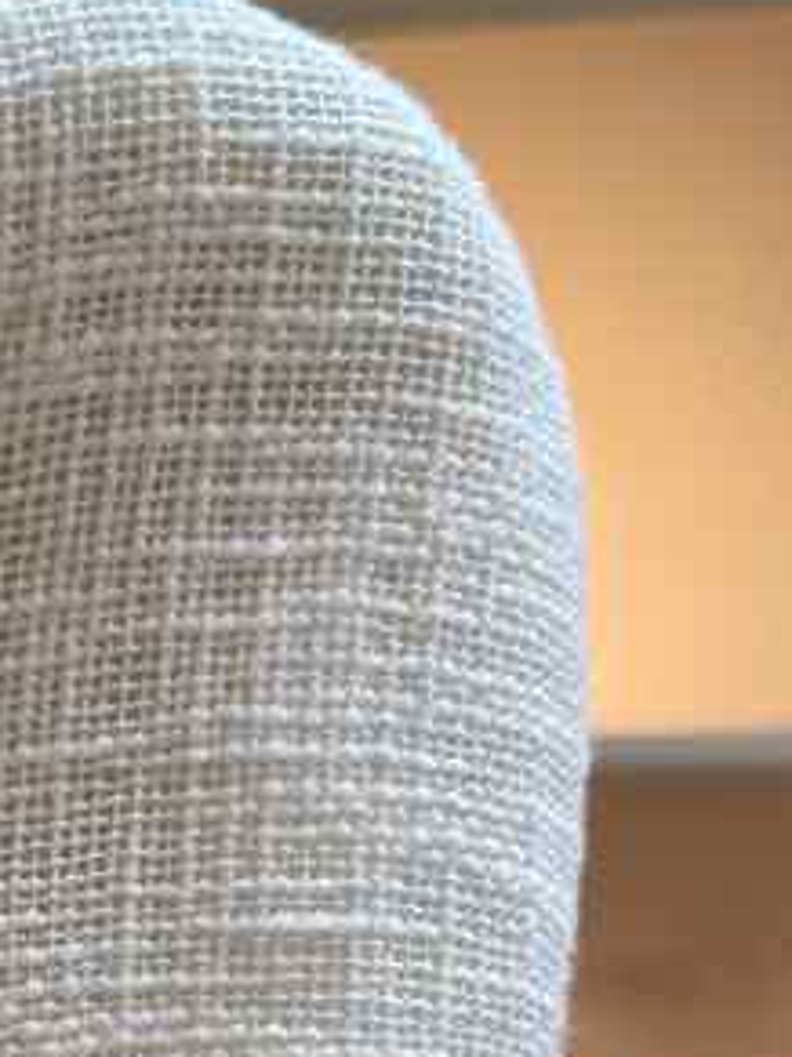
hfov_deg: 10.6
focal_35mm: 132
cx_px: -614
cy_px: 1867
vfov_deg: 13.5
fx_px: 4030
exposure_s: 1/100
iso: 50
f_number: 1.8
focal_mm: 6.8
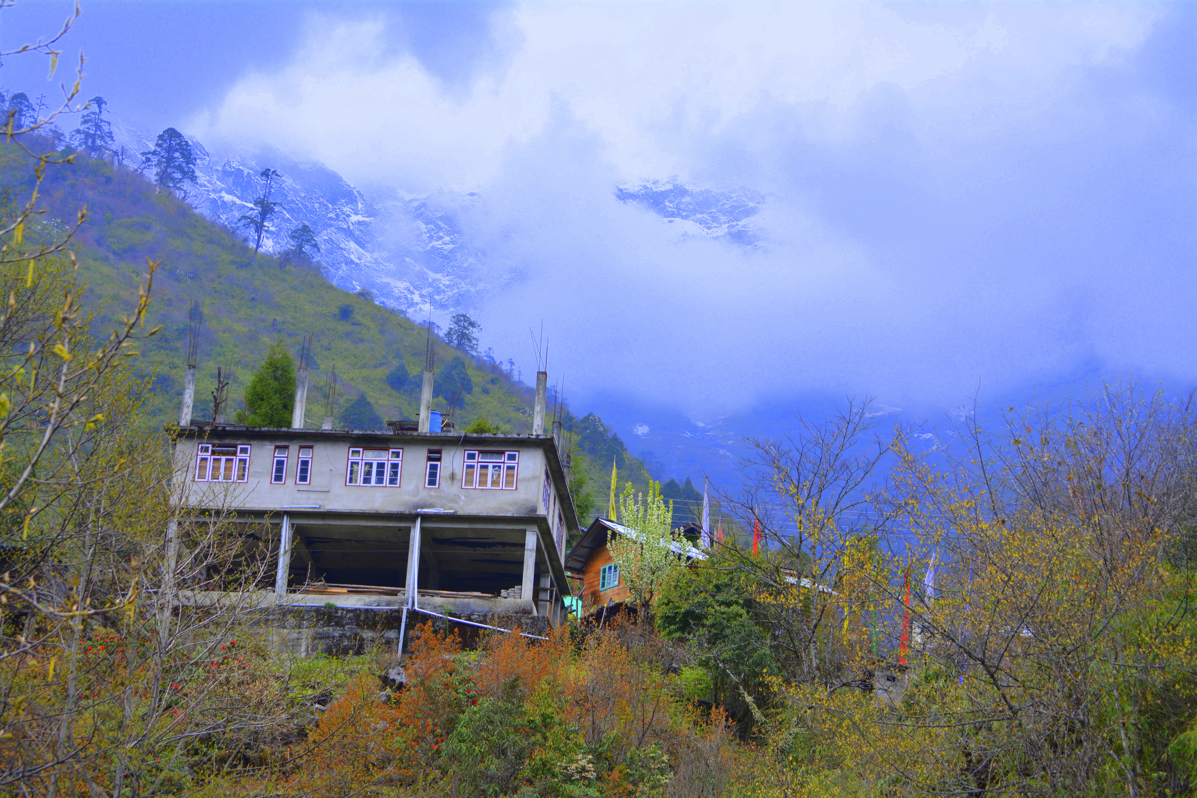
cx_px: 598
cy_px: 399
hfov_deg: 24.6
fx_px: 2743
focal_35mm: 82
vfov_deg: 16.6
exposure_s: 1/200
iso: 200
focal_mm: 55
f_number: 7.1
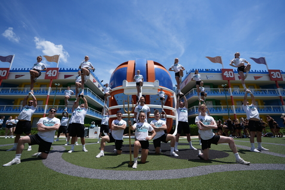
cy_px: 95
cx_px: 142
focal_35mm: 16
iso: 100
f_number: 3.5
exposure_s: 1/1600
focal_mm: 16
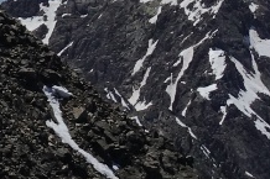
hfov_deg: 3.9
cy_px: 273
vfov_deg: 2.7
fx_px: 3844
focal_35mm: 513
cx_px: -504
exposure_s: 1/200
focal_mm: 25.7
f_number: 5.6
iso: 125
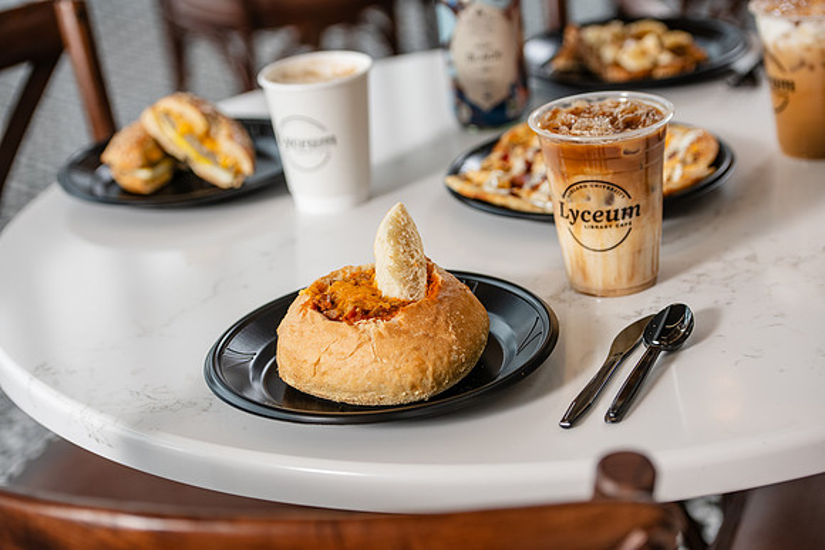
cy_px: 275
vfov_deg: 15.9
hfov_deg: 23.6
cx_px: 412
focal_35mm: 86
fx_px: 1971
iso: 500
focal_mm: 86
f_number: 4
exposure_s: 1/200
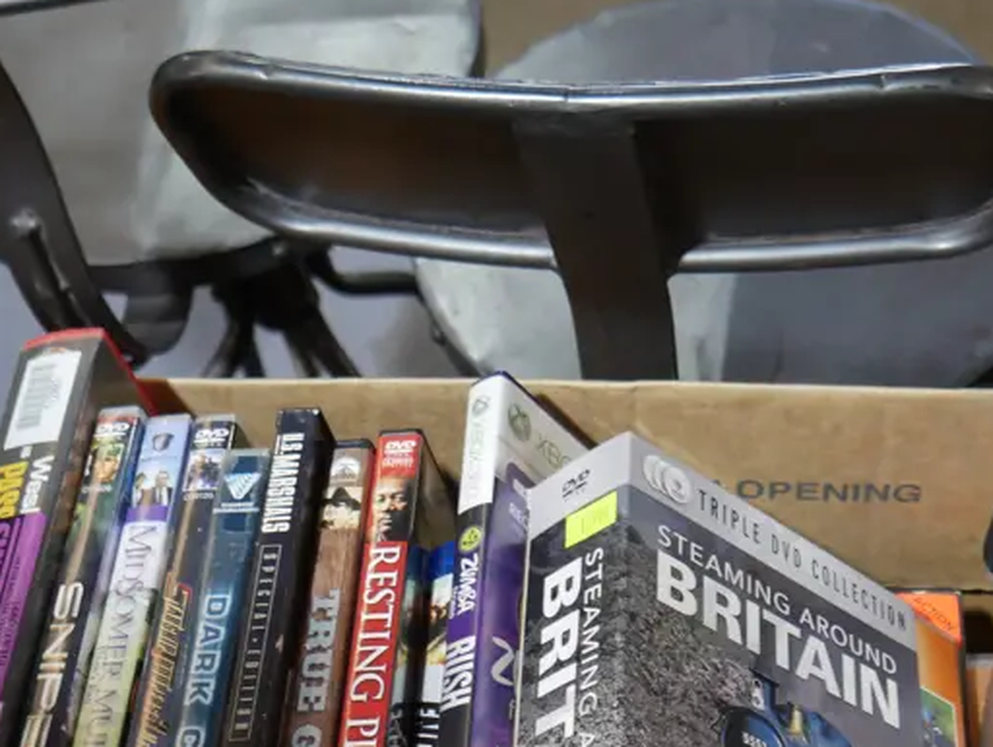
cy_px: 666
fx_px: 1608
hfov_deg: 34.0
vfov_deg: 25.4
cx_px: 671
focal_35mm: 56
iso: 320
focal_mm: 14
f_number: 3.5
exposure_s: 1/60
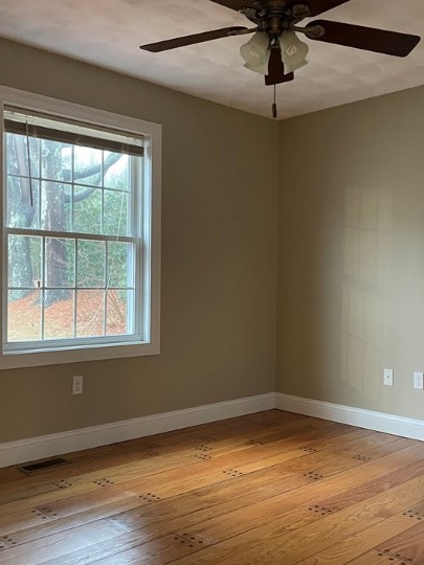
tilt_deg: -1.0
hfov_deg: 38.7
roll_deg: -0.9
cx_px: 223
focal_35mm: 37
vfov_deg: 50.1
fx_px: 604
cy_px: 296
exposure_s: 1/30
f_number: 1.6
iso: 500
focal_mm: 4.2
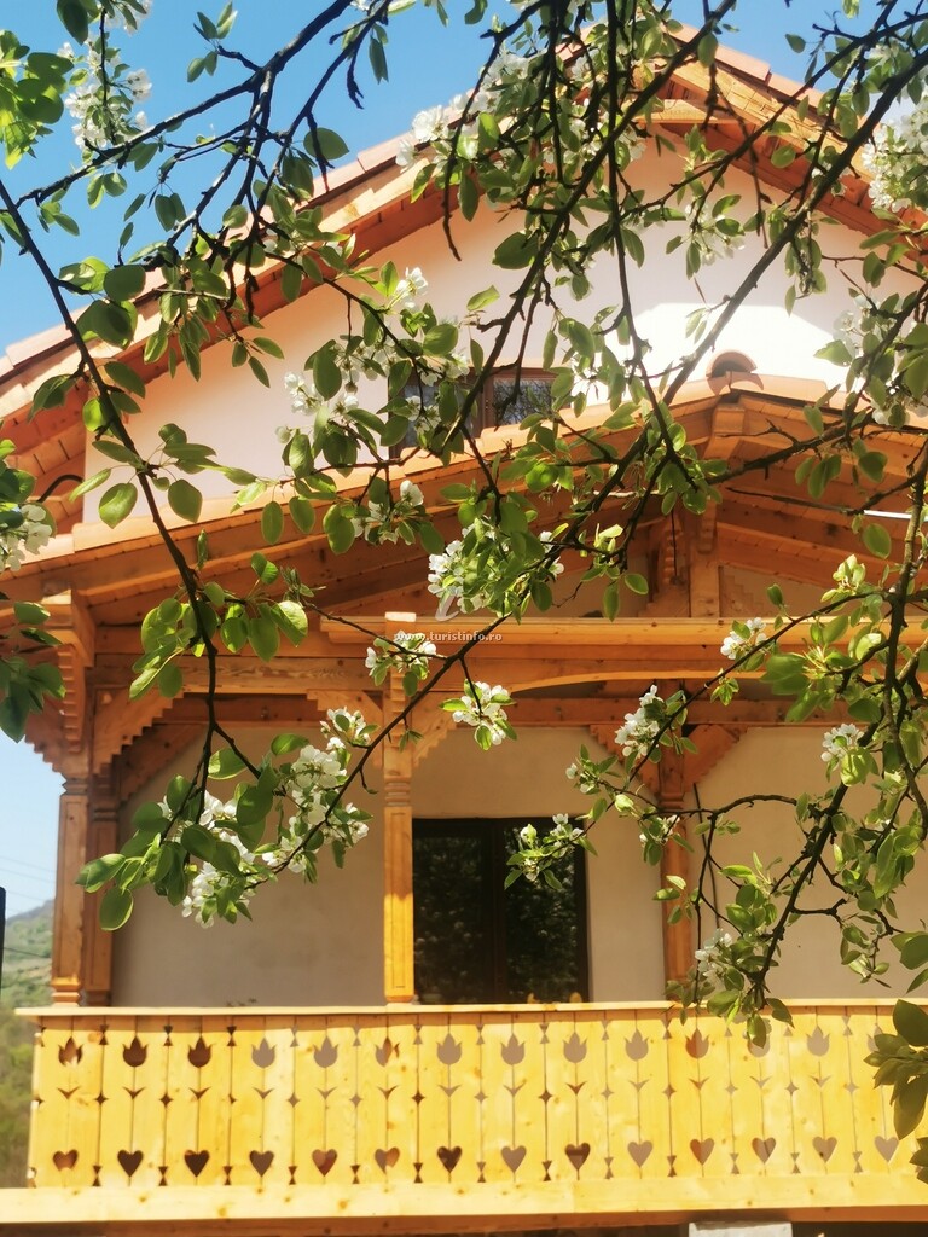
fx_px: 1787
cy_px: 618
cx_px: 464
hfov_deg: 29.1
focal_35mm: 50
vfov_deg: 38.2
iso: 50
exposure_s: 1/2342
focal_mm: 5.56
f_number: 1.6
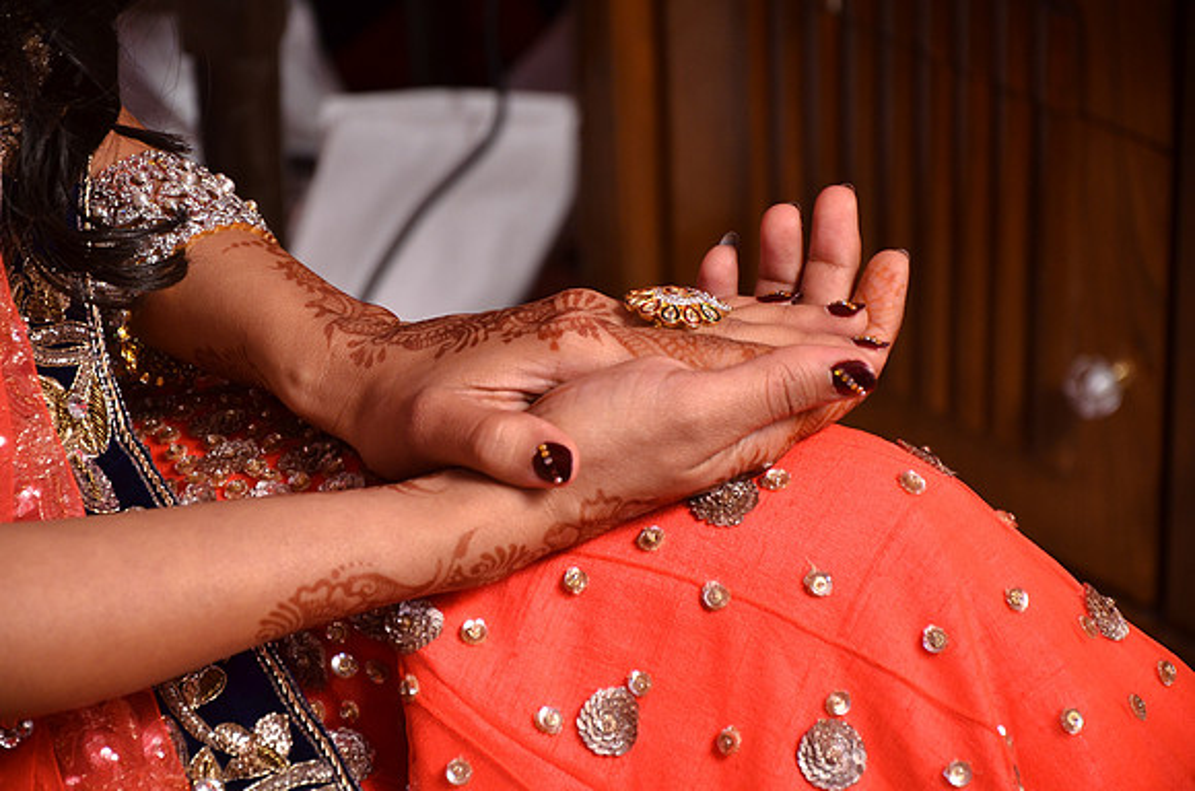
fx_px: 5217
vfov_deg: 8.7
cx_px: 598
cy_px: 396
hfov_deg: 13.1
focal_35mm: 158
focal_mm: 105
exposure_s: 1/60
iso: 500
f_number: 7.1
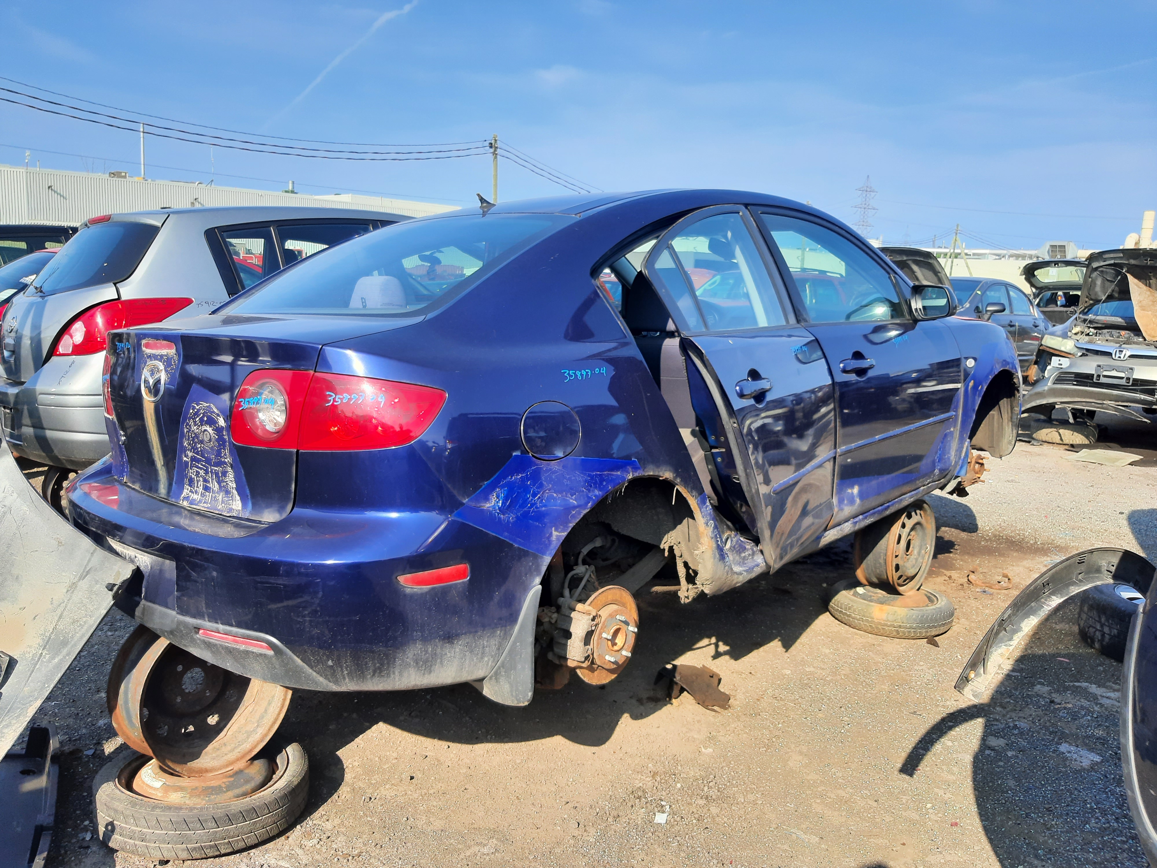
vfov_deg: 53.1
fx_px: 869
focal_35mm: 26
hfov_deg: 67.3
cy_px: 434
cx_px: 578
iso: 40
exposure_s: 1/717
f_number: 1.7
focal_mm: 3.92
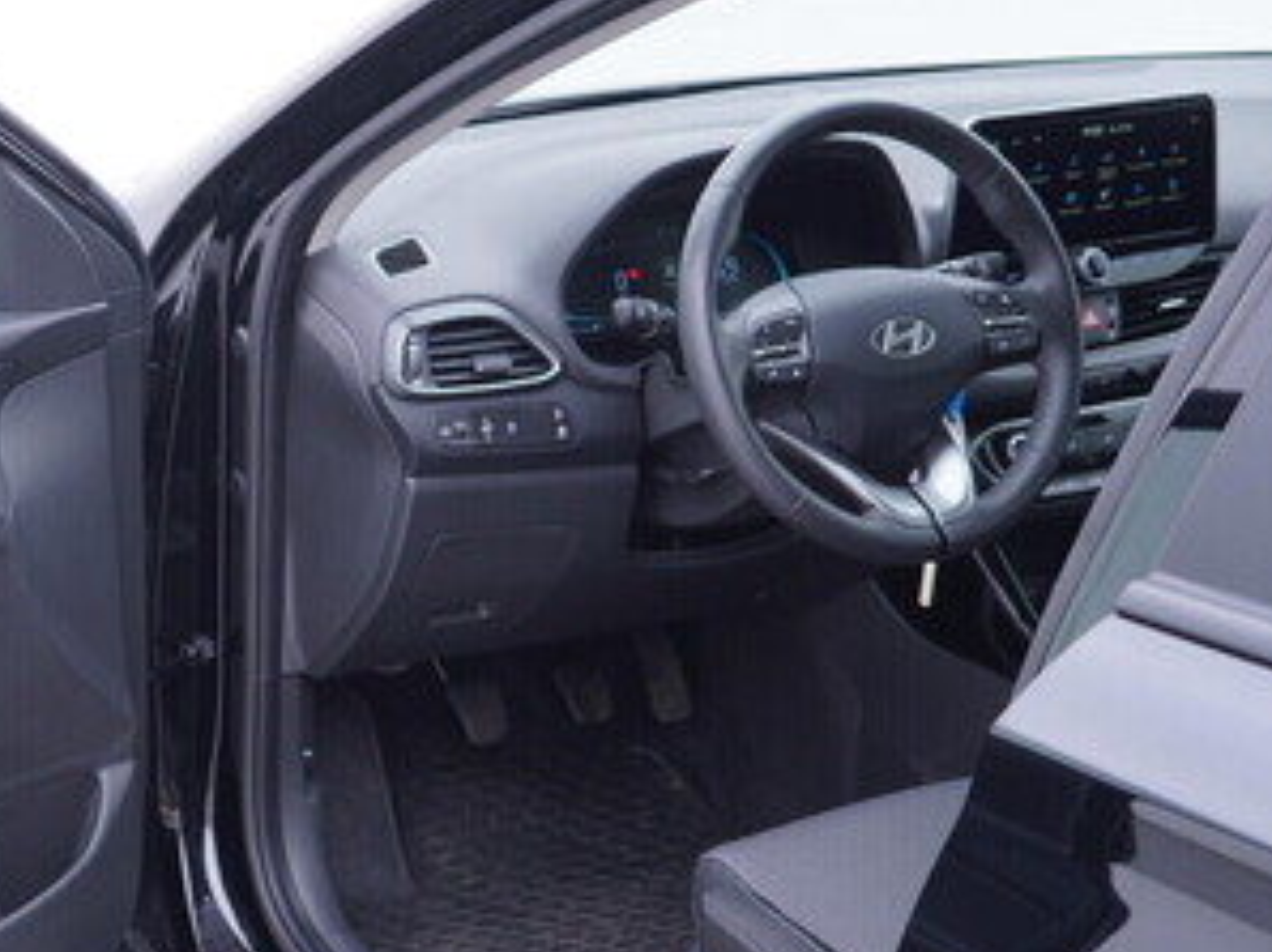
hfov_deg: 29.0
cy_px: 664
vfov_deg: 22.8
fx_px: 2350
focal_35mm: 64
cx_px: 120
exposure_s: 1/40
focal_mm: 24
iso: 160
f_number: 2.8
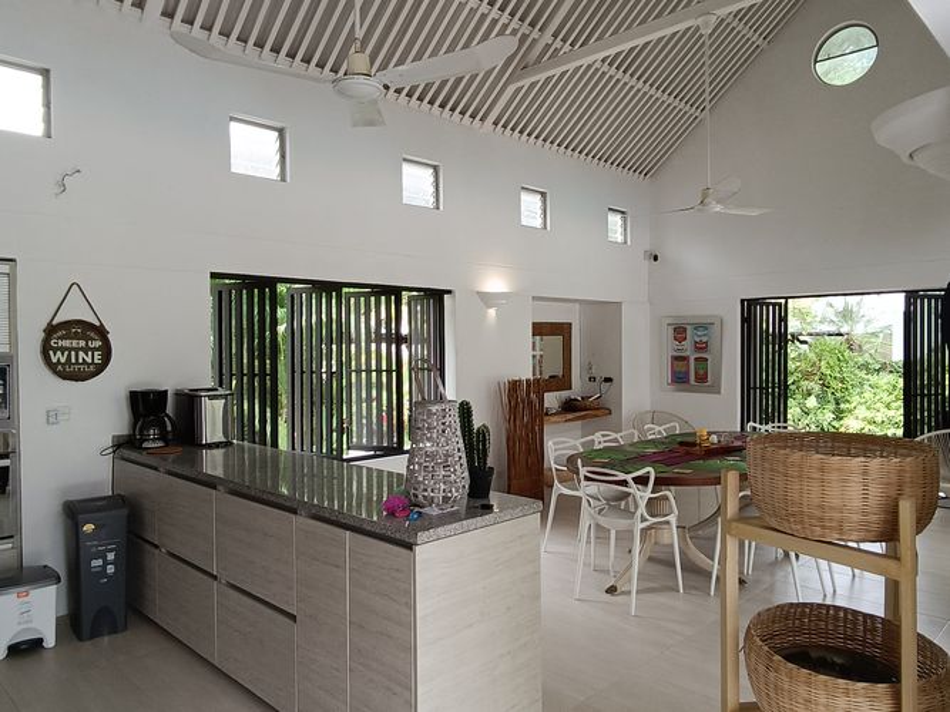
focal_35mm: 24
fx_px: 659
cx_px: 475
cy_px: 356
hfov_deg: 71.6
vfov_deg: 56.8
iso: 325
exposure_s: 1/120
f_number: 2.2
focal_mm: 1.68
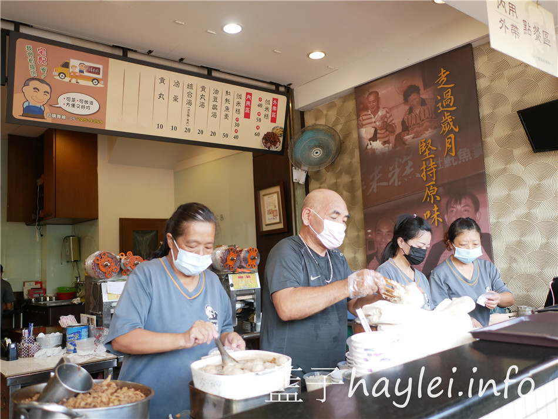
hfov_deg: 60.0
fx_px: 484
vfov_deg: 46.8
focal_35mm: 30
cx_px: 279
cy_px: 210
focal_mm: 15
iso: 200
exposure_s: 1/100
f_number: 1.7
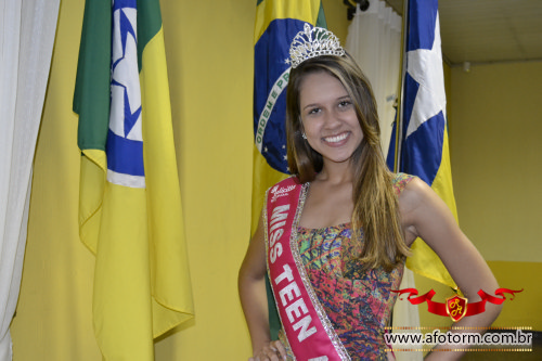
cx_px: 271
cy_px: 180
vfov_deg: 28.1
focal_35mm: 48
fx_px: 722
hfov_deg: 41.1
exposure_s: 1/60
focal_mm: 32
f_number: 4.8
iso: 2500
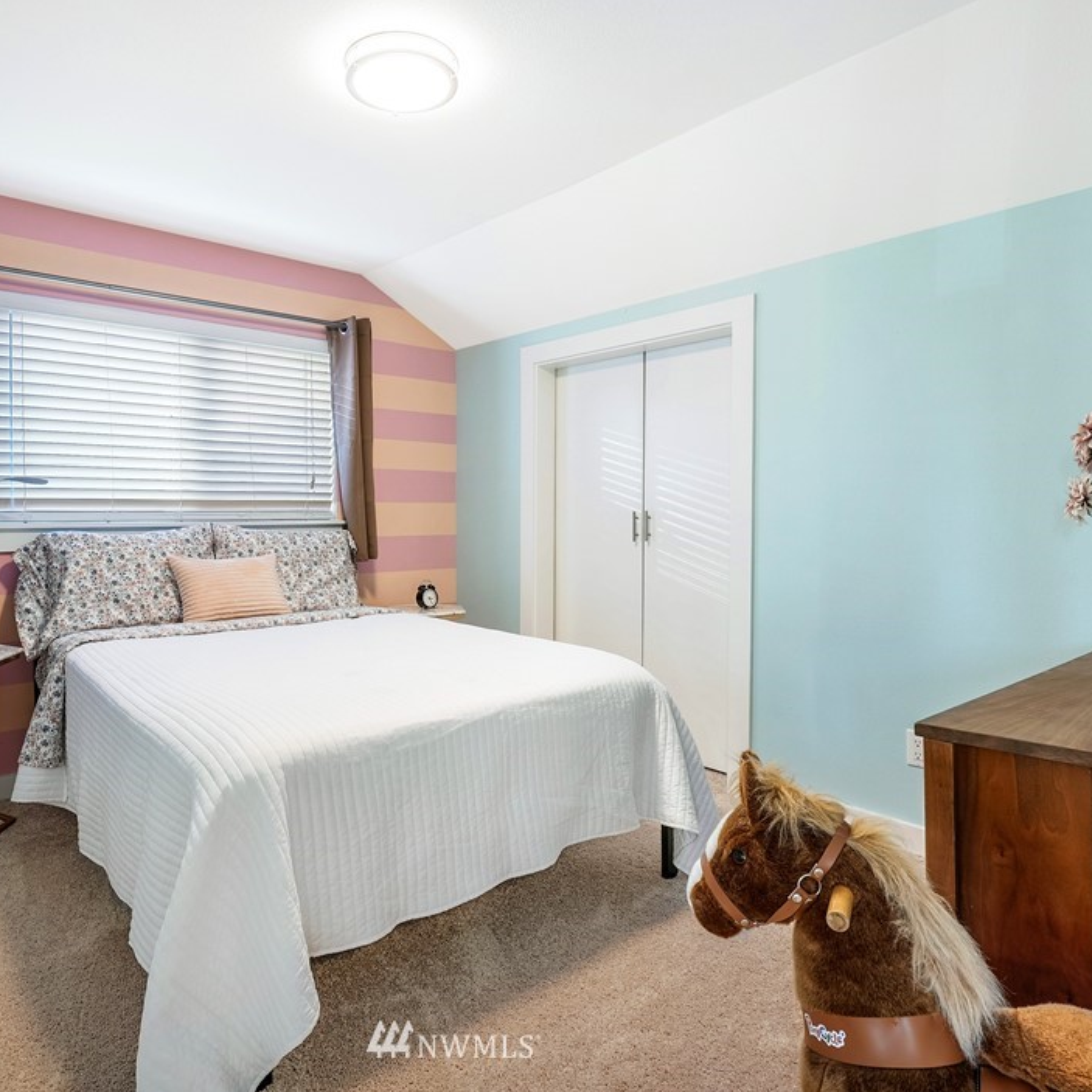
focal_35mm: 21
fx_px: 749
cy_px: 536
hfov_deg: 71.6
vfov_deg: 72.1
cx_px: 454
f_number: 8
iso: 100
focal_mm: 16
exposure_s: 1/2
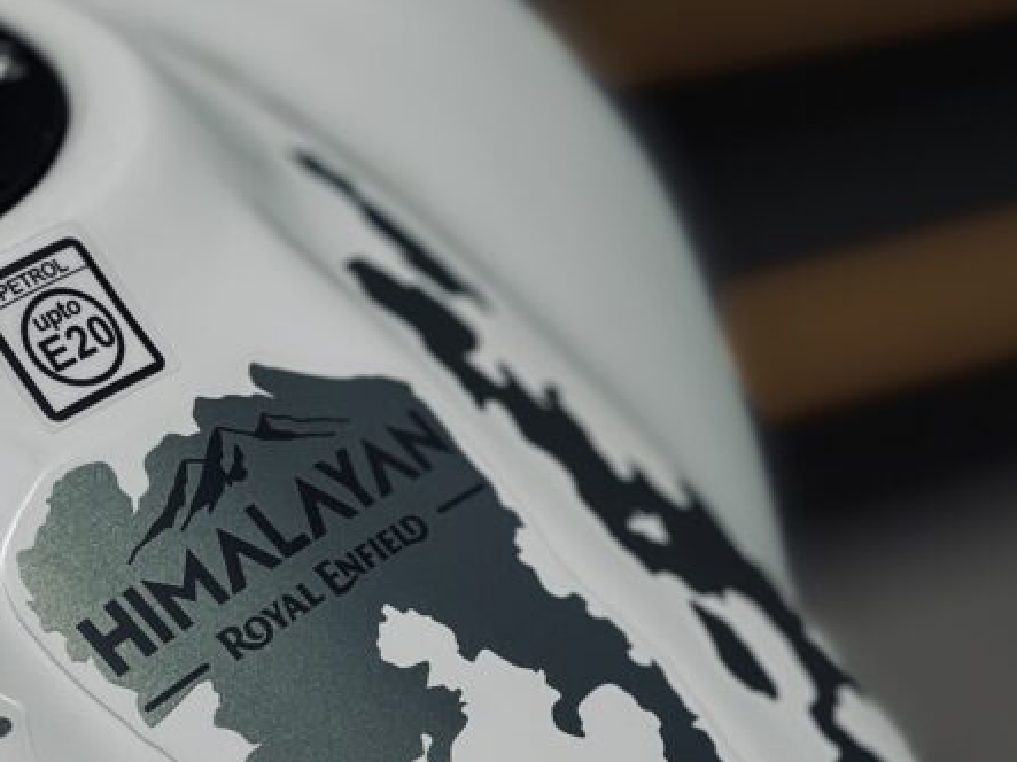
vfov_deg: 10.7
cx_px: 236
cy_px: 519
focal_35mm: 139
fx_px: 4083
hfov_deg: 14.1
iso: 32
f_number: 2.8
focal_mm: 9
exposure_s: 1/3922
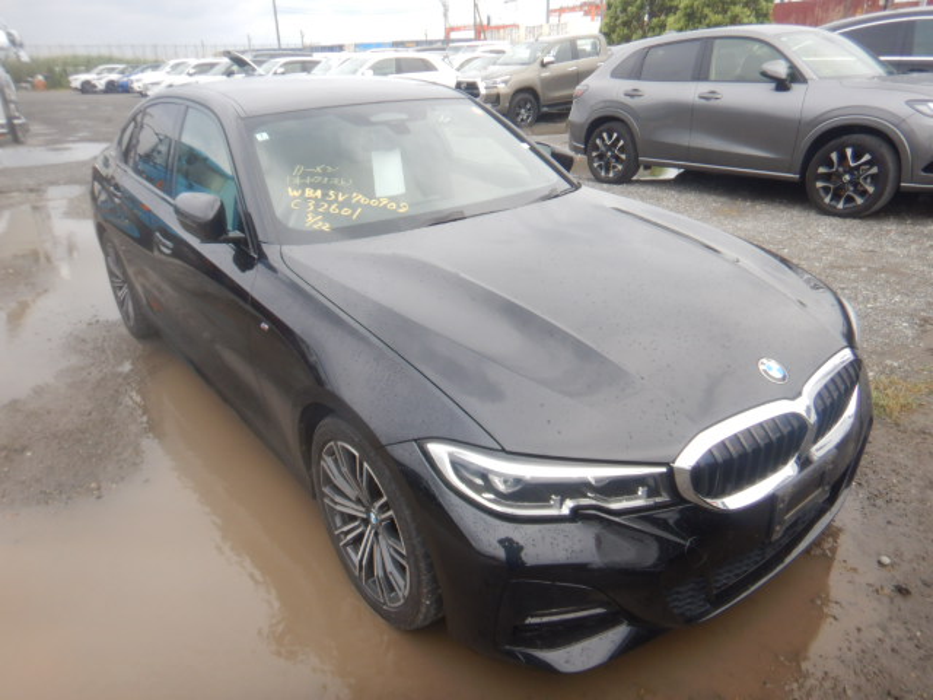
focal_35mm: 24
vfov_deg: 56.8
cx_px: 466
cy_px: 350
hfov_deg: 71.6
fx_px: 647
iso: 125
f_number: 2.8
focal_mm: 4.3
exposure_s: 1/30
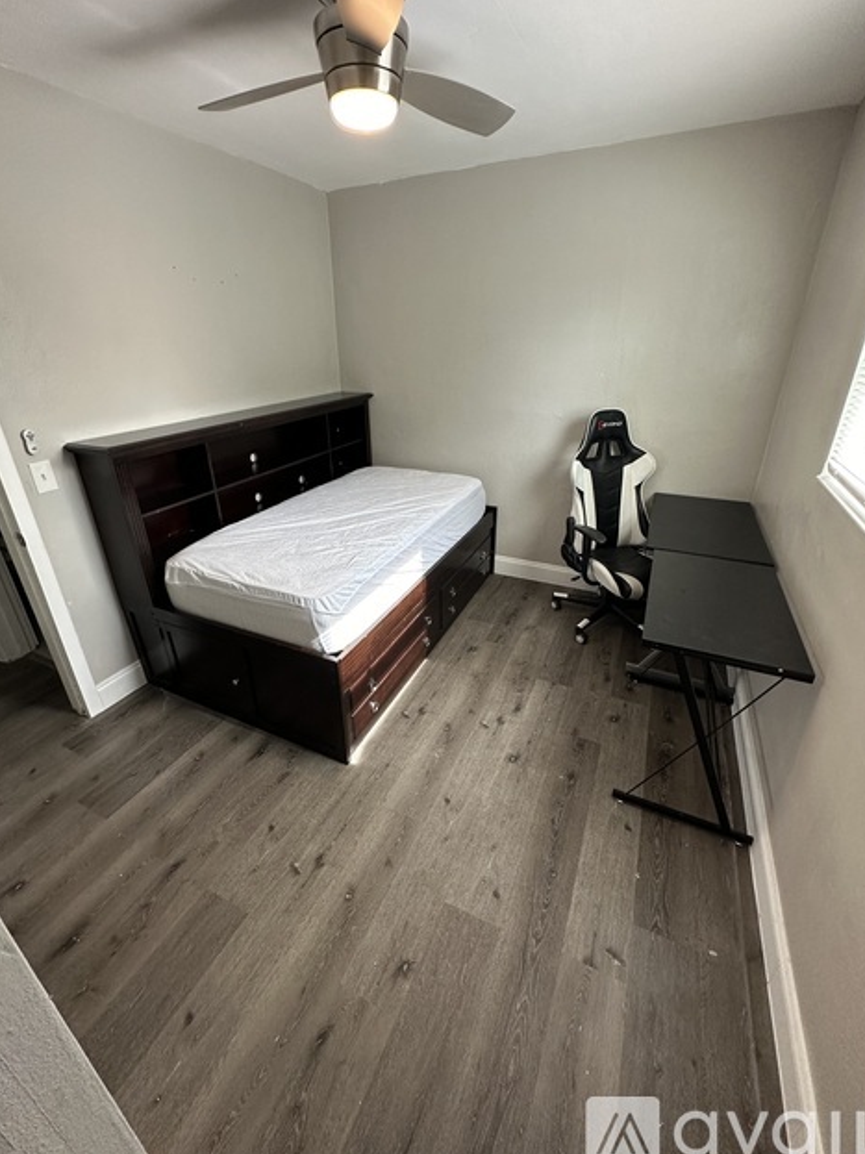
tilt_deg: -23.4
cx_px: 422
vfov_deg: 98.1
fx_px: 500
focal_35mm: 15
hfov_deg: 81.7
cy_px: 553
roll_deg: +0.1
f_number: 2.2
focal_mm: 2.22
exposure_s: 1/120
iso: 200
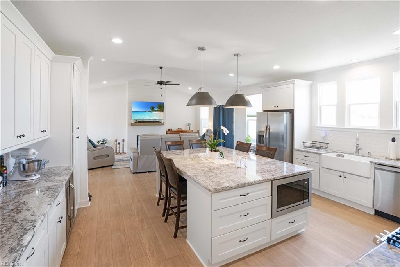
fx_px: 178
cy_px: 134
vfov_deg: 73.7
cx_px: 200
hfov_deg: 96.8
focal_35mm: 16
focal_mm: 16
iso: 1600
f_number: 8
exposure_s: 1/30
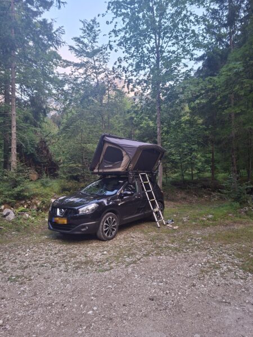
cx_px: 126
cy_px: 168
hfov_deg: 58.9
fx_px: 224
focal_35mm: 23
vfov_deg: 73.9
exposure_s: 1/50
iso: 250
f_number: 1.8
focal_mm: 5.54
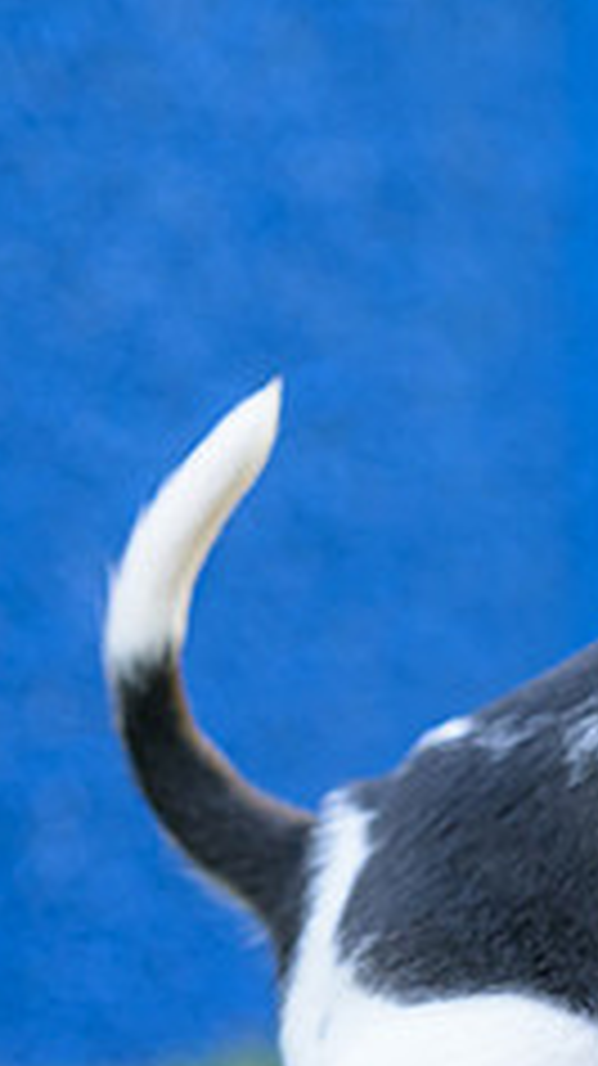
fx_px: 15814
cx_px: 1244
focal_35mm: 560
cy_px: 573
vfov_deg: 3.9
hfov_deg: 2.2
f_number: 2.8
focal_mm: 135
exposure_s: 1/640
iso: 800
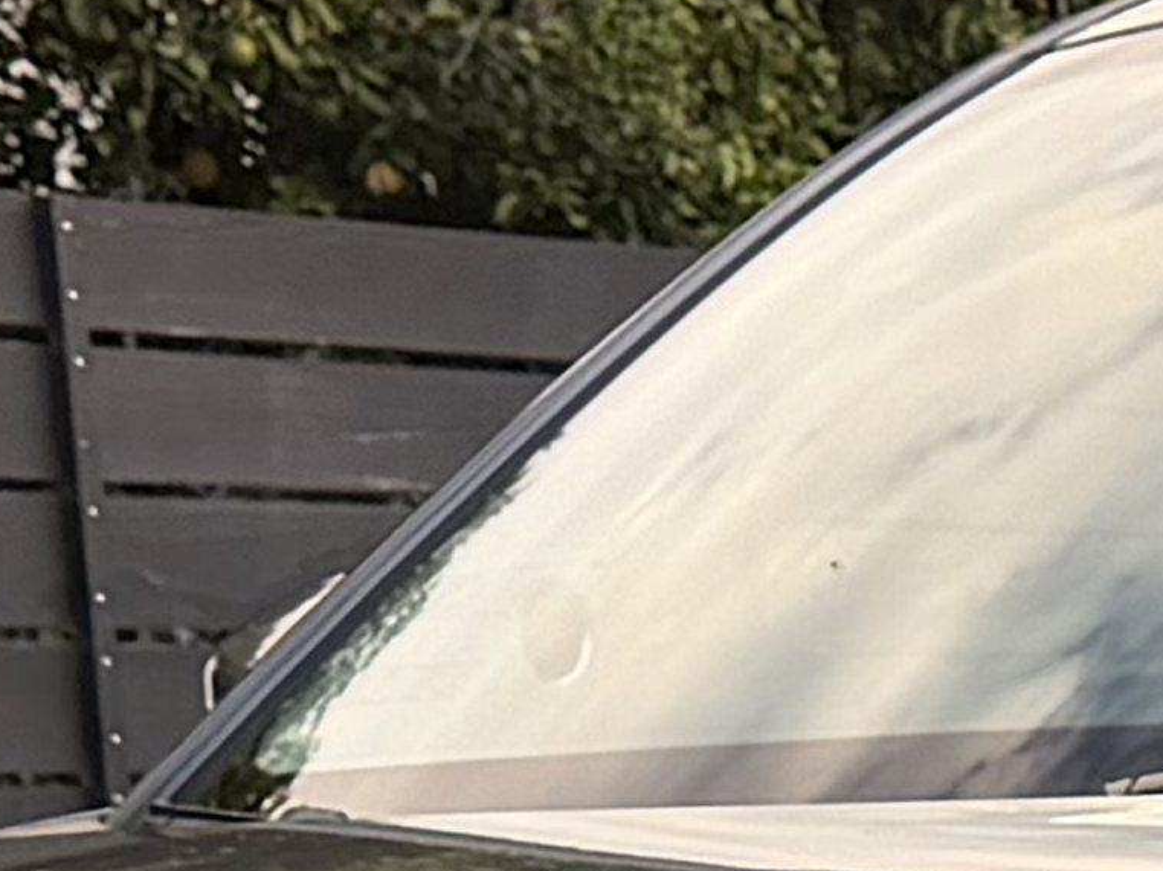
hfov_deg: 10.9
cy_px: 1367
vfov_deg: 8.1
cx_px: 1259
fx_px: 6046
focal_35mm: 180
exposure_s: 1/589
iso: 80
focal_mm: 6.76
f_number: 1.78
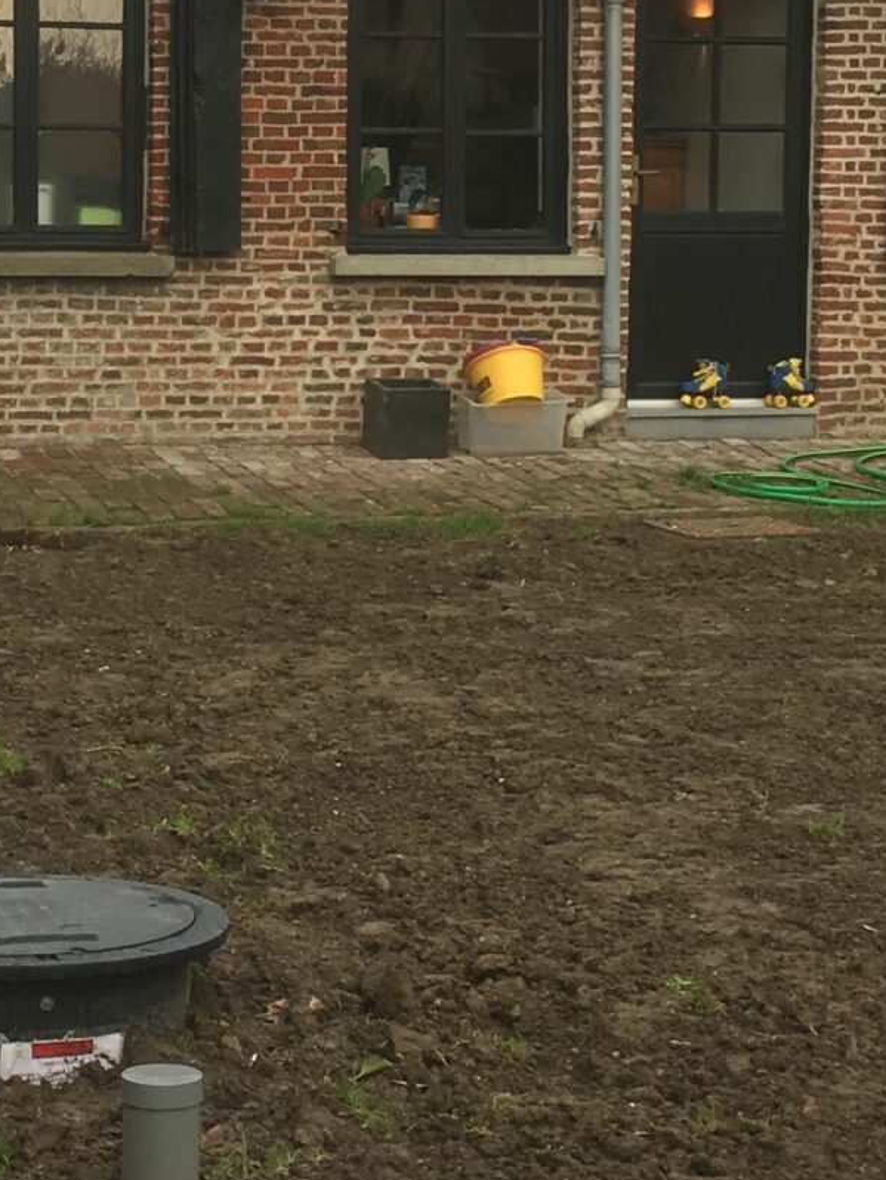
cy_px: 386
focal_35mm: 93
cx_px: 241
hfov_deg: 15.8
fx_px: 3172
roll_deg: +0.9
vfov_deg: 21.0
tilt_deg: -2.3
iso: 25
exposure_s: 1/179
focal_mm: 4.15
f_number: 2.2
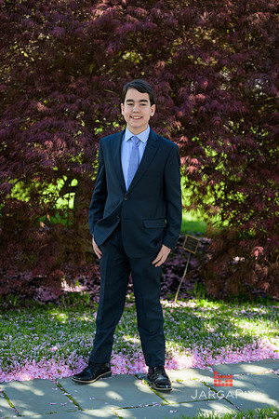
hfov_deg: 18.2
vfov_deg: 27.0
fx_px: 872
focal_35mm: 75
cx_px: 140
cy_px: 210
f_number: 3.2
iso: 400
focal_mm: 75
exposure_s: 1/1600
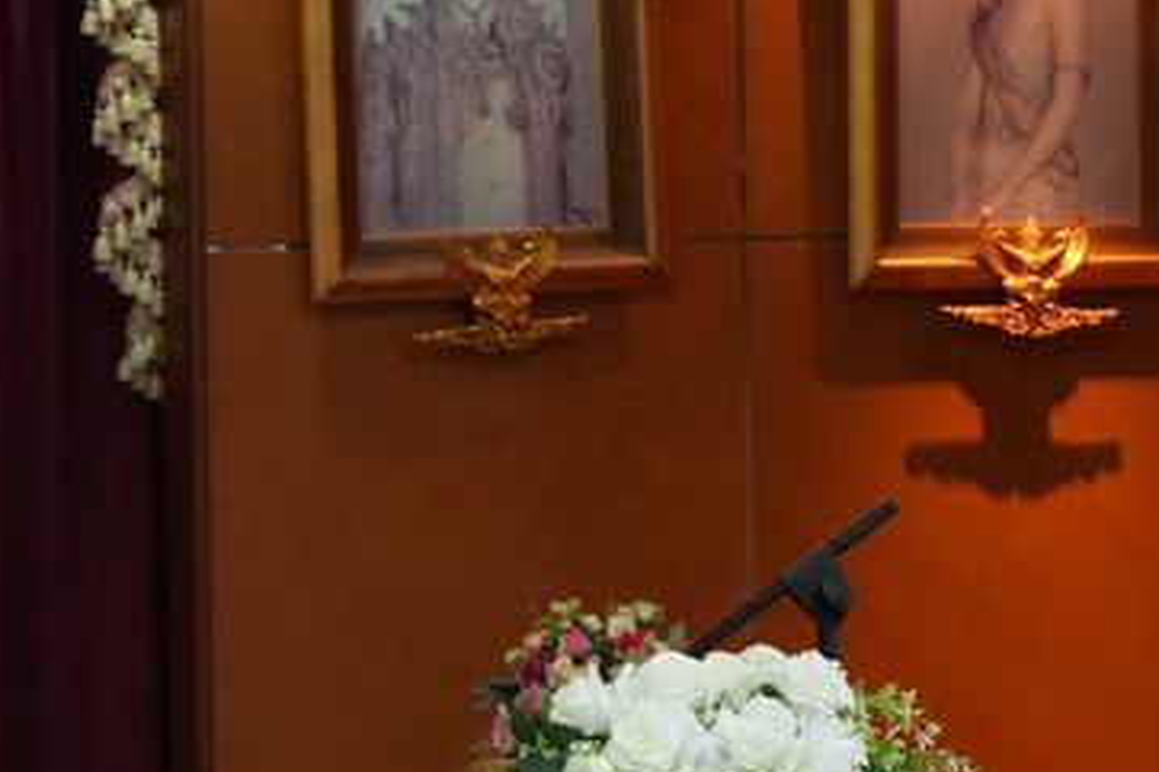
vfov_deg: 3.1
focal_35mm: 443
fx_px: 14241
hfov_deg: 4.6
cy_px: 1096
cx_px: -373
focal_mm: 95
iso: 4000
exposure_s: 1/80
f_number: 5.6
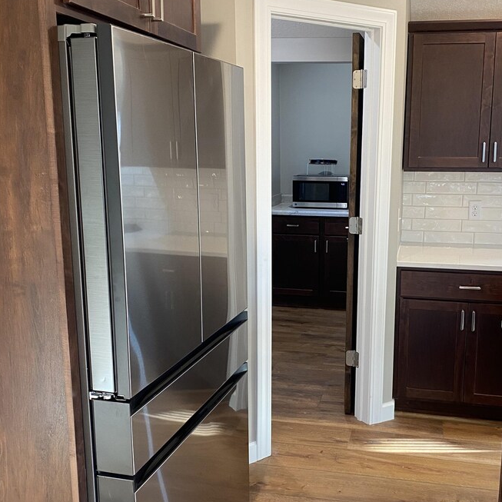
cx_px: 309
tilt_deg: -11.6
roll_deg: -0.6
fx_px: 623
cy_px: 257
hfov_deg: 43.6
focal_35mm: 38
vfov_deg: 43.9
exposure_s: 1/60
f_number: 1.8
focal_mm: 4.25
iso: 100
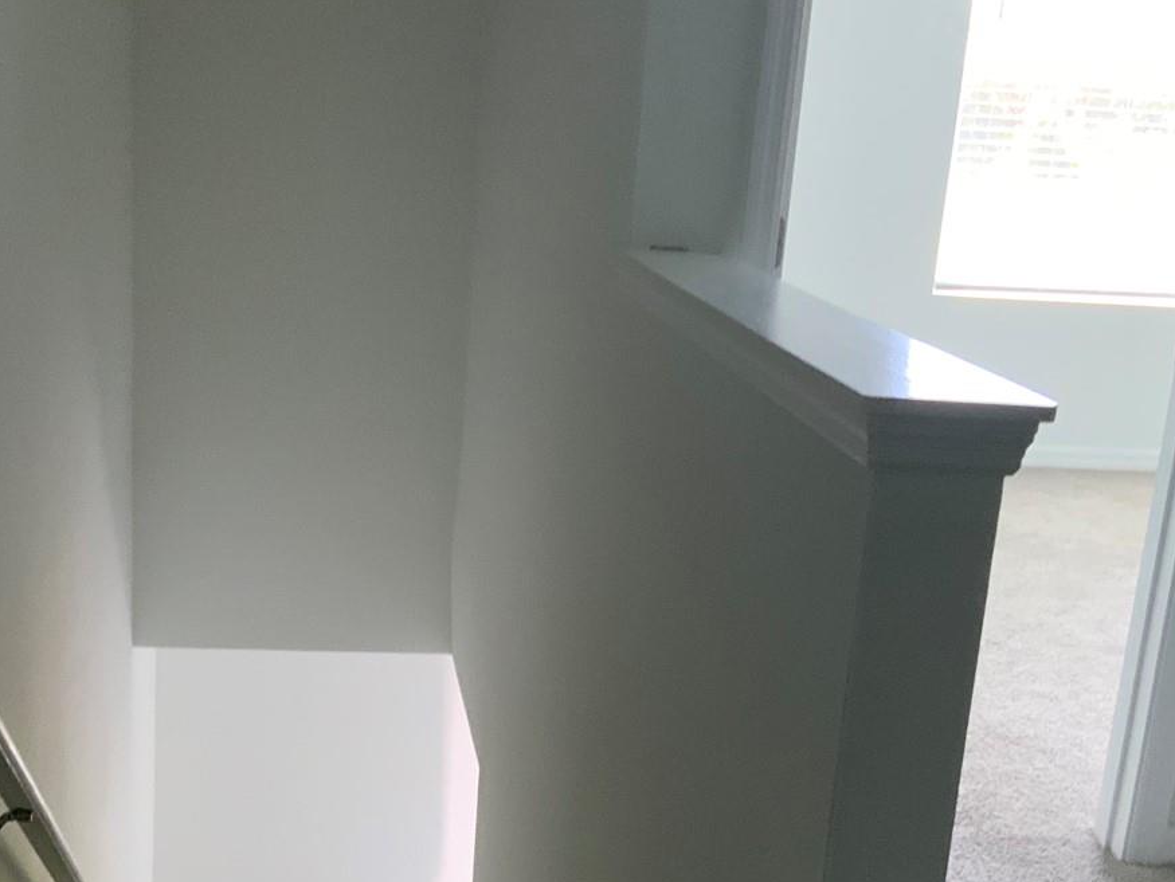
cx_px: 469
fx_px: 1800
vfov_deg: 27.4
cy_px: 587
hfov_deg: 36.0
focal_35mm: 53
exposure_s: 1/60
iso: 160
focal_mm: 3
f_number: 1.8
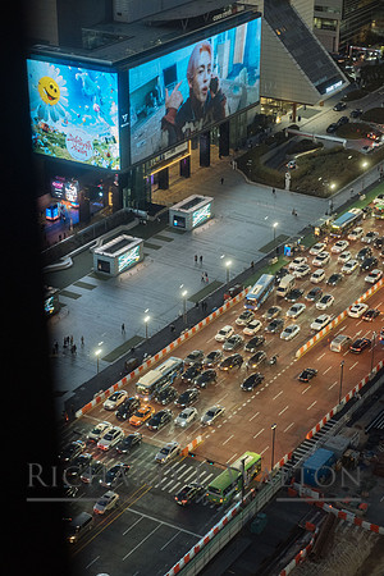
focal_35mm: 73
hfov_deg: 18.7
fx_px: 1168
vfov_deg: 27.7
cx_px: 192
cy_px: 288
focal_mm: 48.5
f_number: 3.2
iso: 1600
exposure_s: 1/60
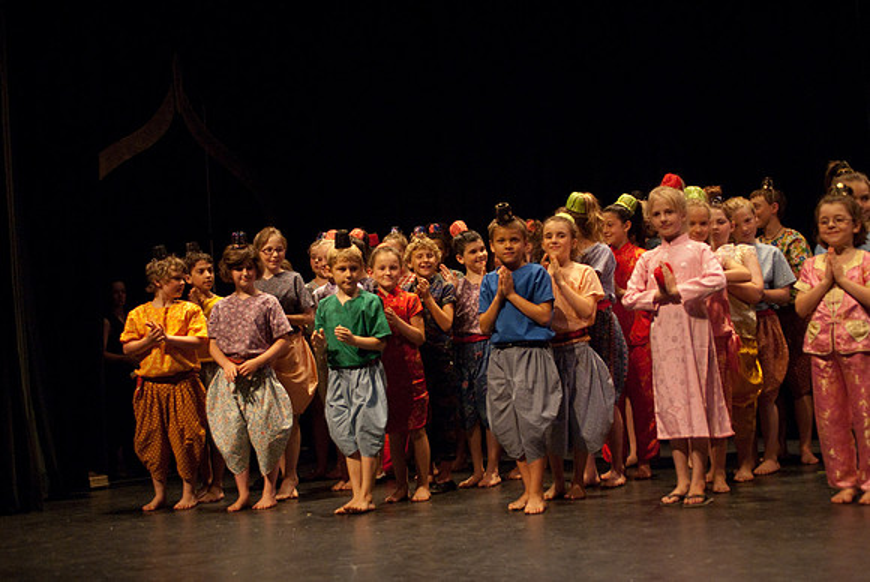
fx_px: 1125
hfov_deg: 42.3
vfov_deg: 29.0
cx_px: 435
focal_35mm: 46
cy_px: 291
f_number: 2.8
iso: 1000
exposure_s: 1/200
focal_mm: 31
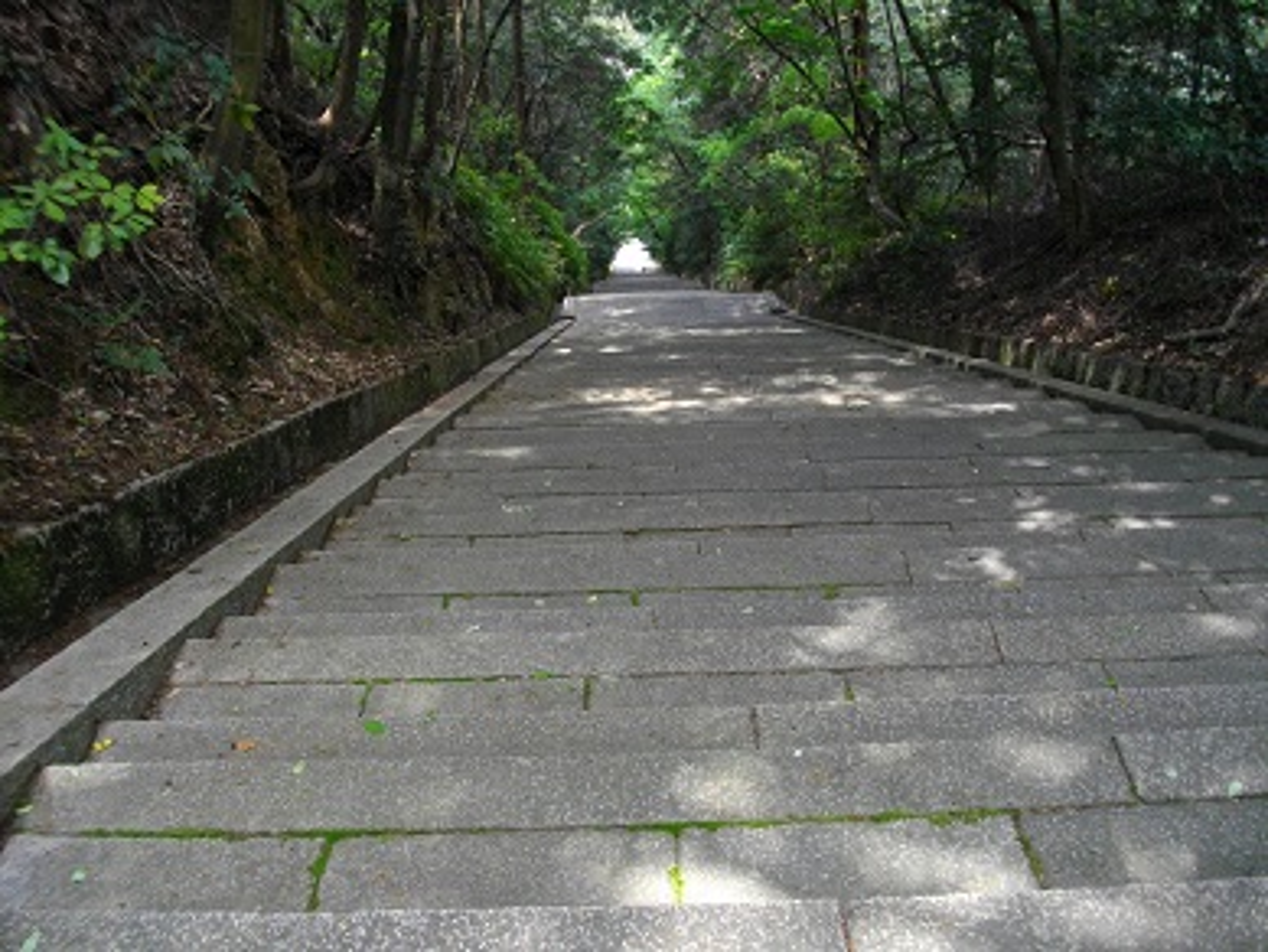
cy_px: 476
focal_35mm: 32
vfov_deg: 44.2
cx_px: 634
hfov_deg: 56.8
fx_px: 1173
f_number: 2.9
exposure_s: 1/100
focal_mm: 5.7
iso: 200
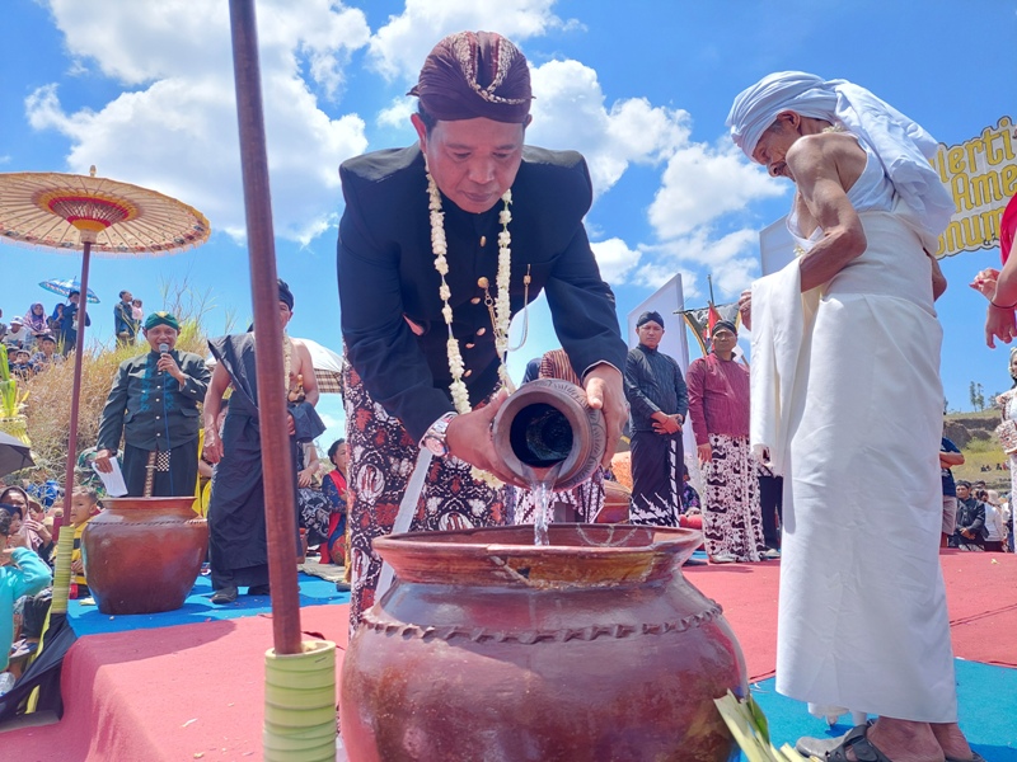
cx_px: 508
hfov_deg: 71.6
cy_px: 381
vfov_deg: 56.8
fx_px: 705
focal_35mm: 24
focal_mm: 5.23
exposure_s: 1/353
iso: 40
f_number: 1.8
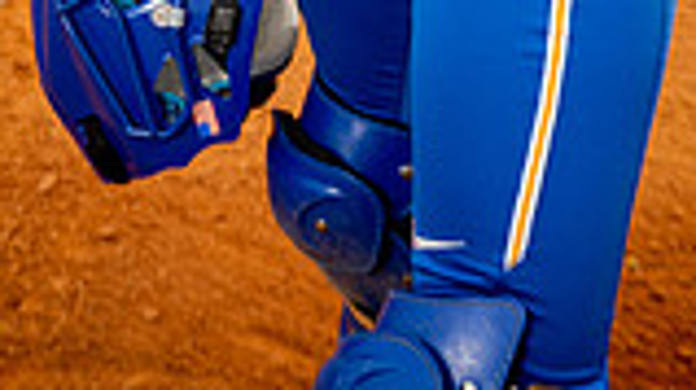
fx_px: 1806
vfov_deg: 10.5
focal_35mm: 98
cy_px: -557
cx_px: 363
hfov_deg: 21.8
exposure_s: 1/250
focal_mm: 33
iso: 200
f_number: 4.5
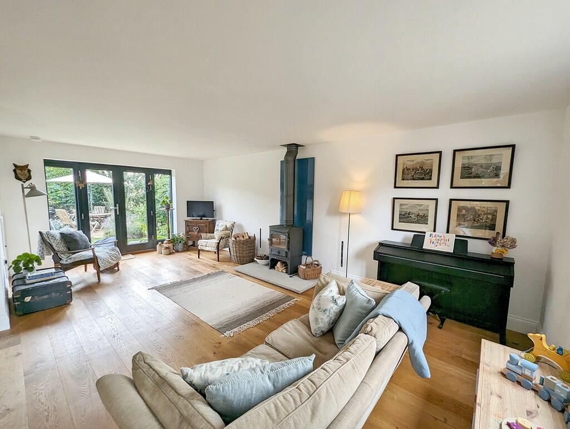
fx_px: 214
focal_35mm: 13
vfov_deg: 90.1
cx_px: 285
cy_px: 214
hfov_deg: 106.1
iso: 42
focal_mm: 1.9
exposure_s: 1/87
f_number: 2.2
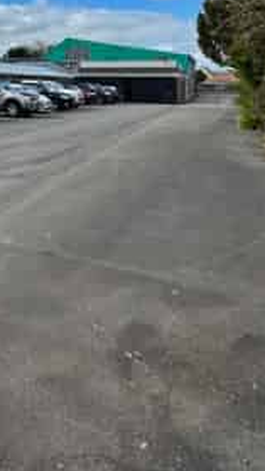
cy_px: 92
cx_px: -29
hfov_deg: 29.5
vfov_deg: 51.7
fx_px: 450
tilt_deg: +0.0
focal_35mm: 36
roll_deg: -0.3
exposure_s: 1/2146
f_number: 2.2
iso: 50
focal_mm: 2.22
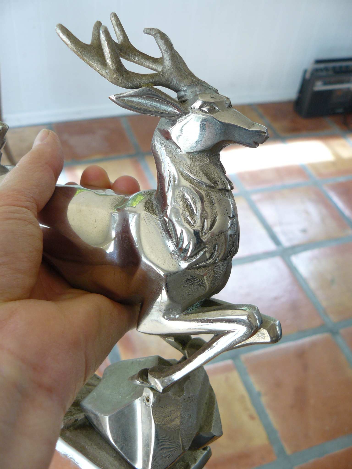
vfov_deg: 51.4
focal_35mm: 36
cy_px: 234
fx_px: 488
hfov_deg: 39.7
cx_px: 176
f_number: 2.8
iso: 100
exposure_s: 1/30
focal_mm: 6
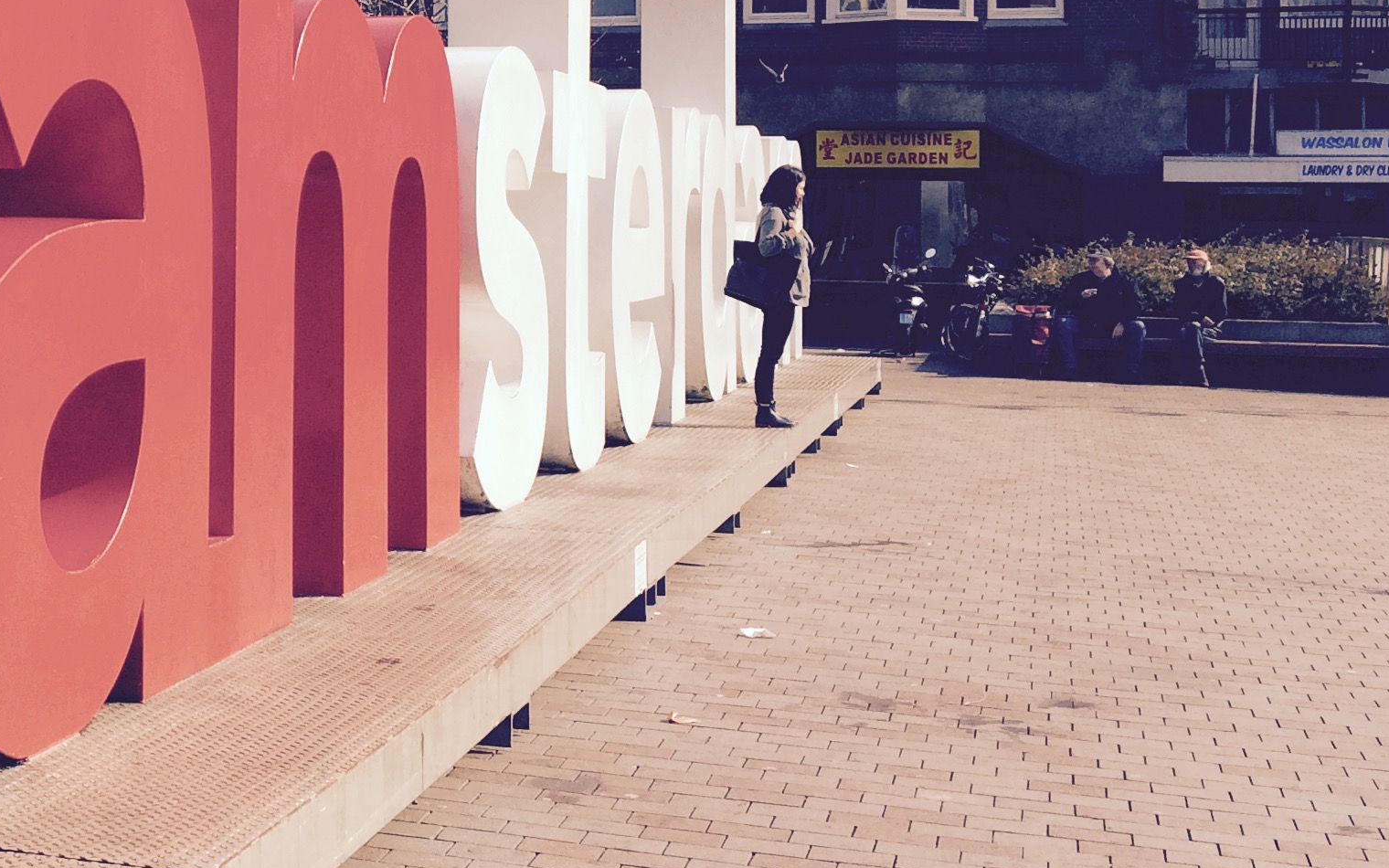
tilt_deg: +1.7
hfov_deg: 28.7
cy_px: 147
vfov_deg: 19.5
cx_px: -65
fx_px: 2498
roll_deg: +0.6
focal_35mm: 66
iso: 32
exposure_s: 1/1786
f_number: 2.2
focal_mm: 4.15
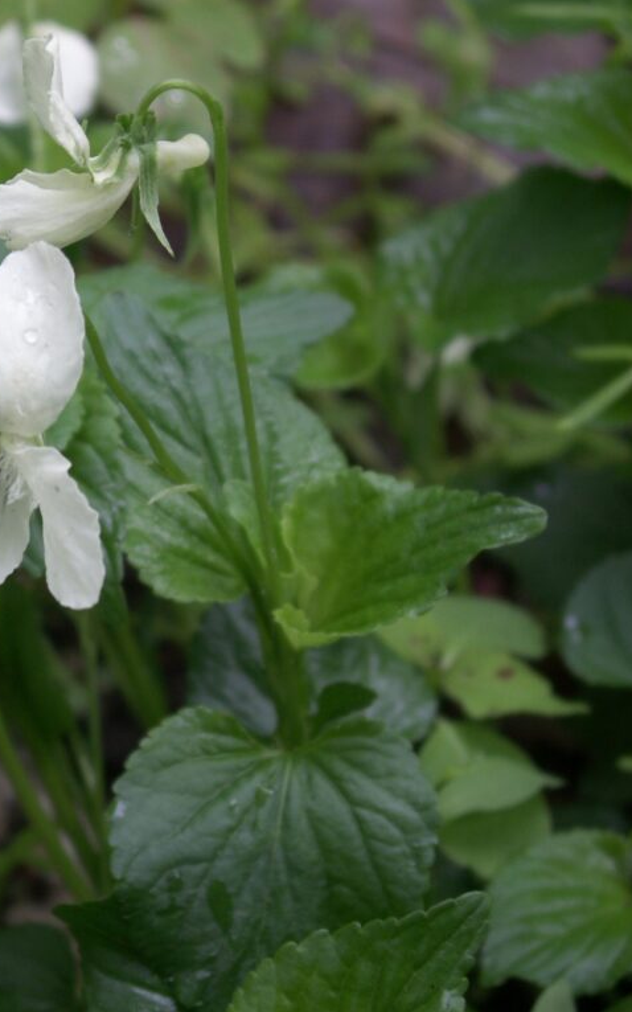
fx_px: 2426
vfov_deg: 23.6
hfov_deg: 14.7
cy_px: 505
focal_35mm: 88
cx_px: 44
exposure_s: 1/30
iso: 50
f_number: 3.2
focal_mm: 10.28
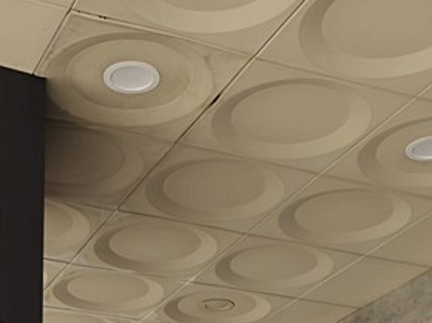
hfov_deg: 24.1
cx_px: 156
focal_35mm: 81
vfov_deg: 16.0
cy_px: 544
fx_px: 1010
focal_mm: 5.6
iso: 71
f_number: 1.57
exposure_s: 1/242
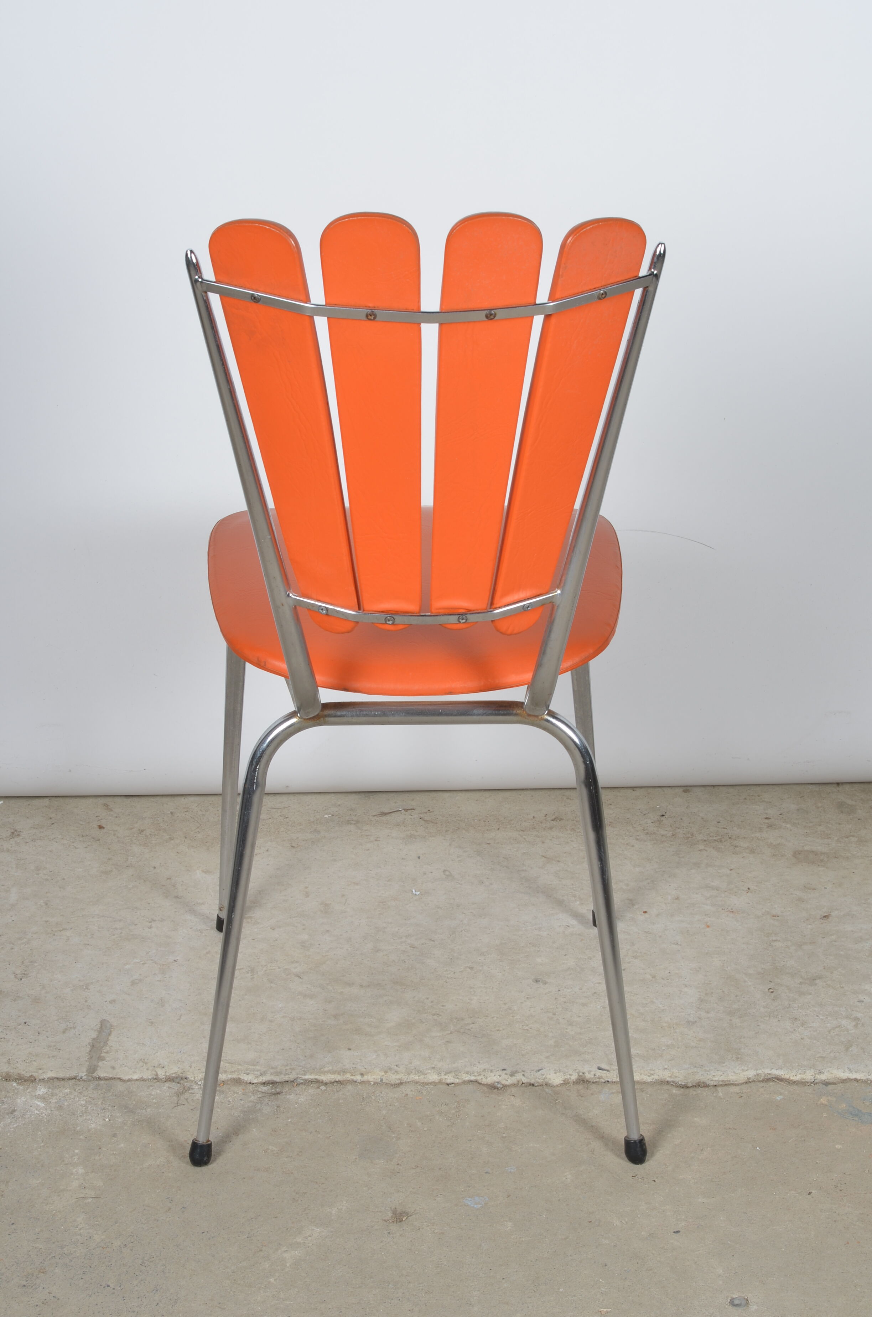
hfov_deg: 18.1
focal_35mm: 75
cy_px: 658
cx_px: 436
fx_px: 2737
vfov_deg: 27.0
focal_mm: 50
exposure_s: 1/125
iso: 100
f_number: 11
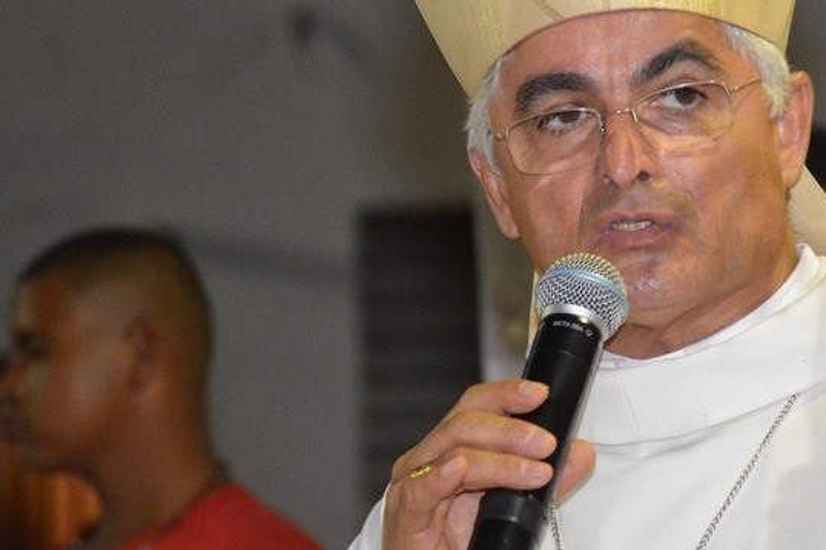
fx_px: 9172
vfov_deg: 3.4
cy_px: 190
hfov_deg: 5.2
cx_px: 649
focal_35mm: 400
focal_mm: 140
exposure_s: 1/60
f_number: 5.6
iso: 3200
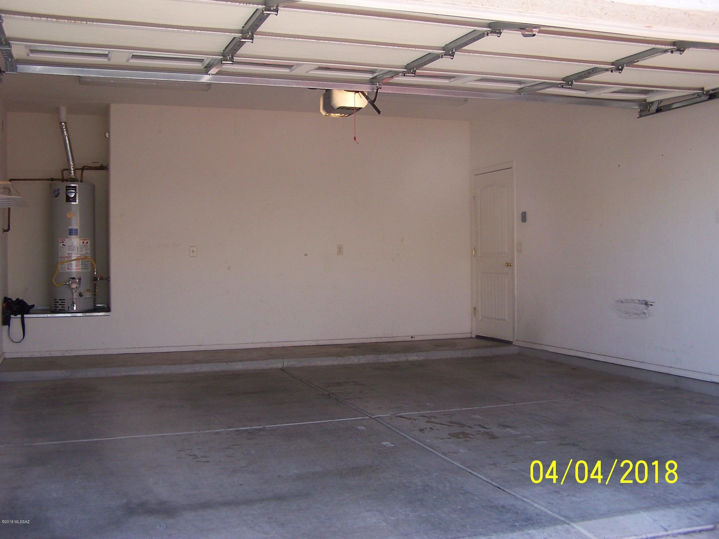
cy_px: 270
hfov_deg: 49.0
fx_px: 789
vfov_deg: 37.7
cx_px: 360
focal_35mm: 38
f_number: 2.8
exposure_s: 1/180
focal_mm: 6.3
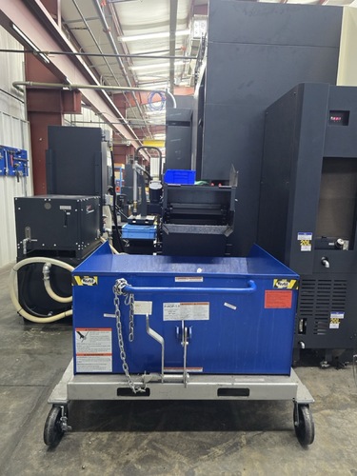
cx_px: 178
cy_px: 238
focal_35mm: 23
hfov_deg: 58.9
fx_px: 316
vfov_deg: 73.9
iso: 800
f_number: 1.7
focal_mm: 6.3
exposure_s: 1/120
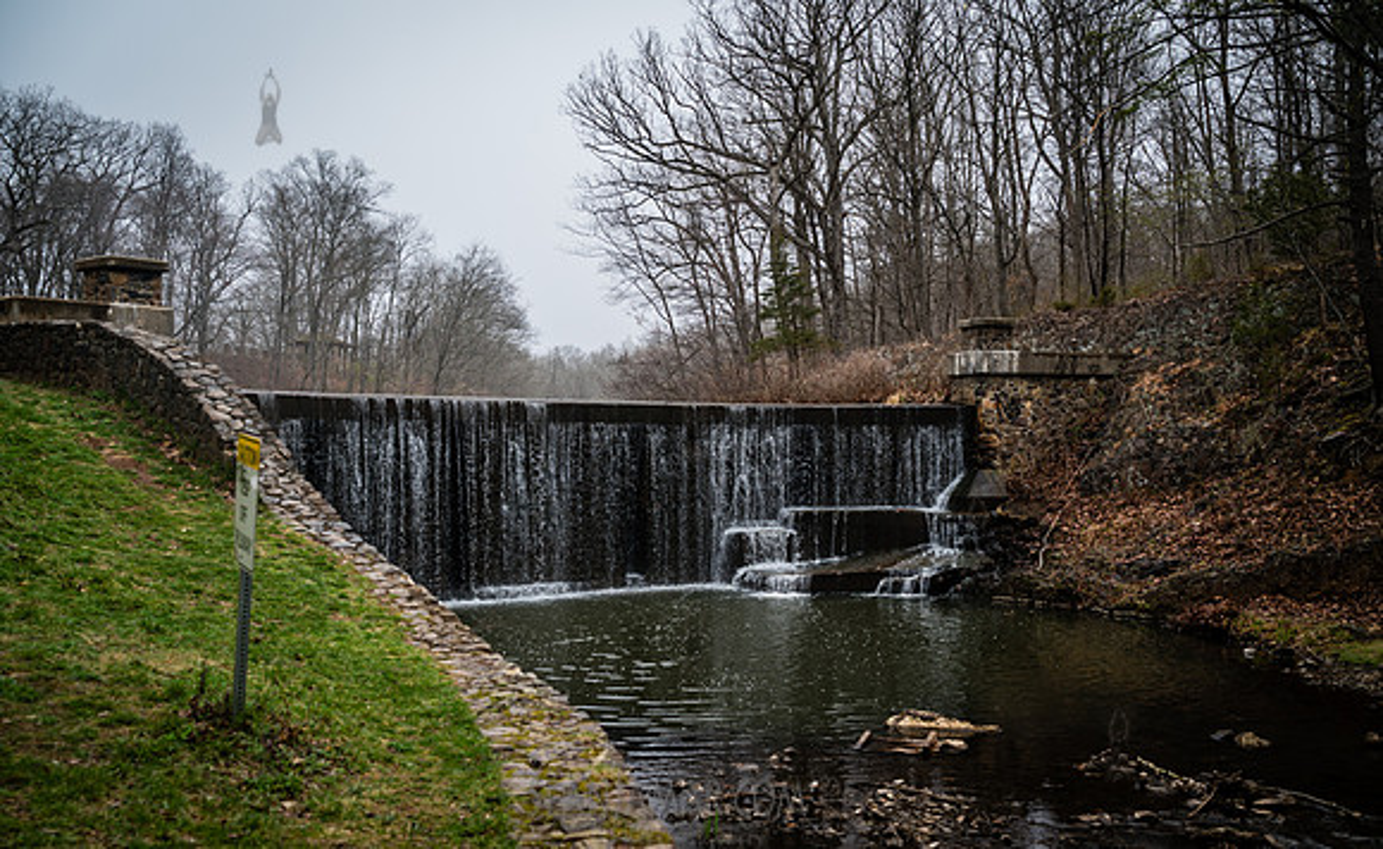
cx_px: 691
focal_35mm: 36
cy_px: 460
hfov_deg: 54.4
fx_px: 1346
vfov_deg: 35.0
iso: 80
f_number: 4
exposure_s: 1/400
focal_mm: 35
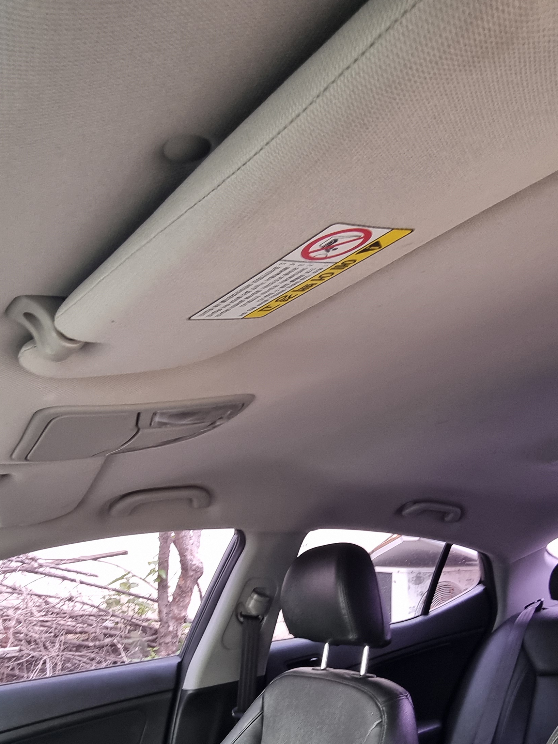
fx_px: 516
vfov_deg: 69.0
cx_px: 307
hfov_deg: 56.7
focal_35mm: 24
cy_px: 512
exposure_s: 1/60
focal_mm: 2.2
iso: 160
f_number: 2.2
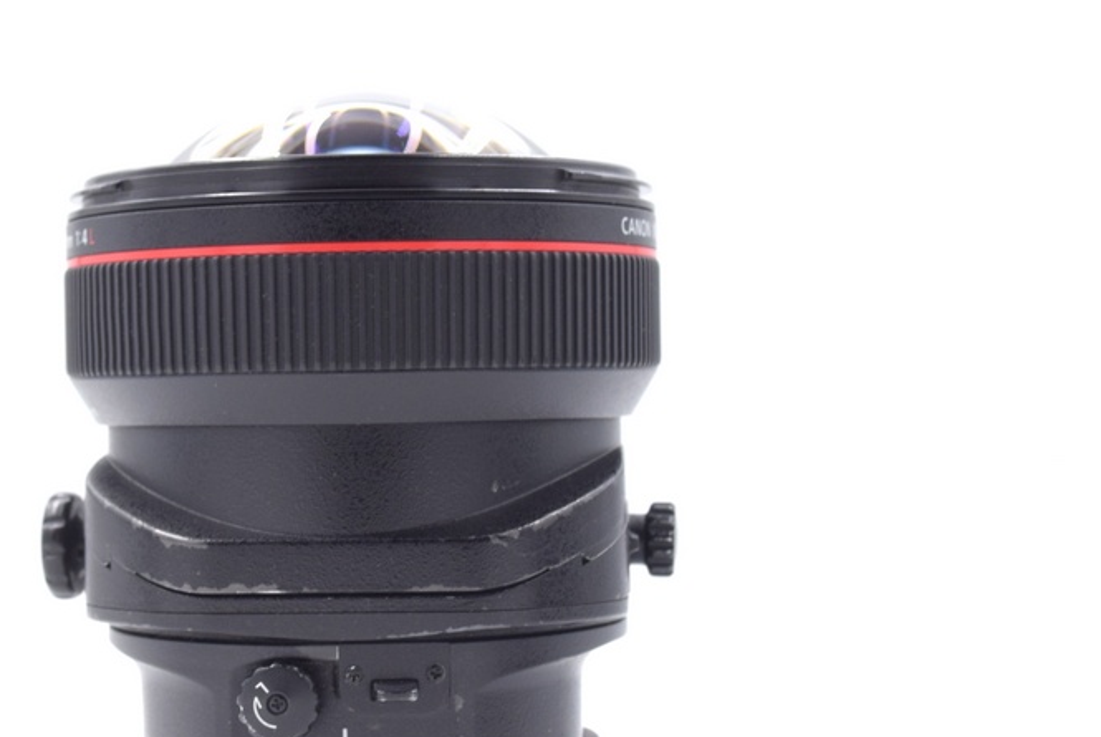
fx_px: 2480
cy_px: 489
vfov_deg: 16.9
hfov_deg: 24.9
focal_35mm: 81
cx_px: 354
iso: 400
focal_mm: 36
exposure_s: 1/100
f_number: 8
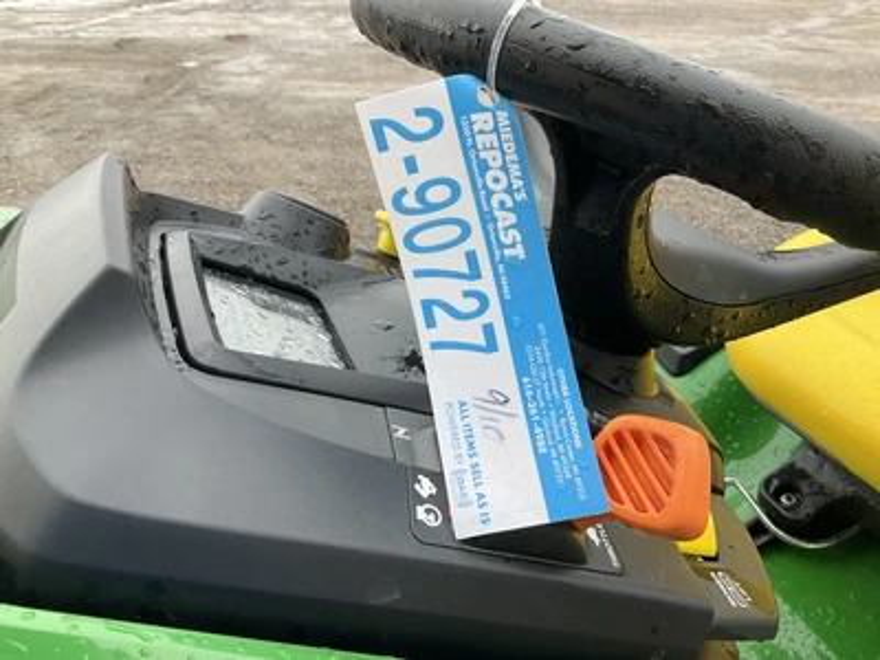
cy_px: 330
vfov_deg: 48.2
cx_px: 440
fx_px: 737
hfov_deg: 61.7
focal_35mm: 29
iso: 20
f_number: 1.8
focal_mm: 3
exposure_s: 1/156
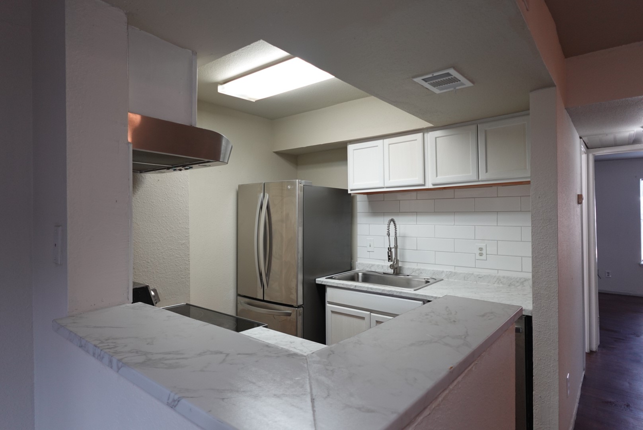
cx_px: 322
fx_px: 357
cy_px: 215
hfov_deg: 83.9
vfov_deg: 62.0
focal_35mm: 20
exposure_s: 1/80
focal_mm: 7.6
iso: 160
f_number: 2
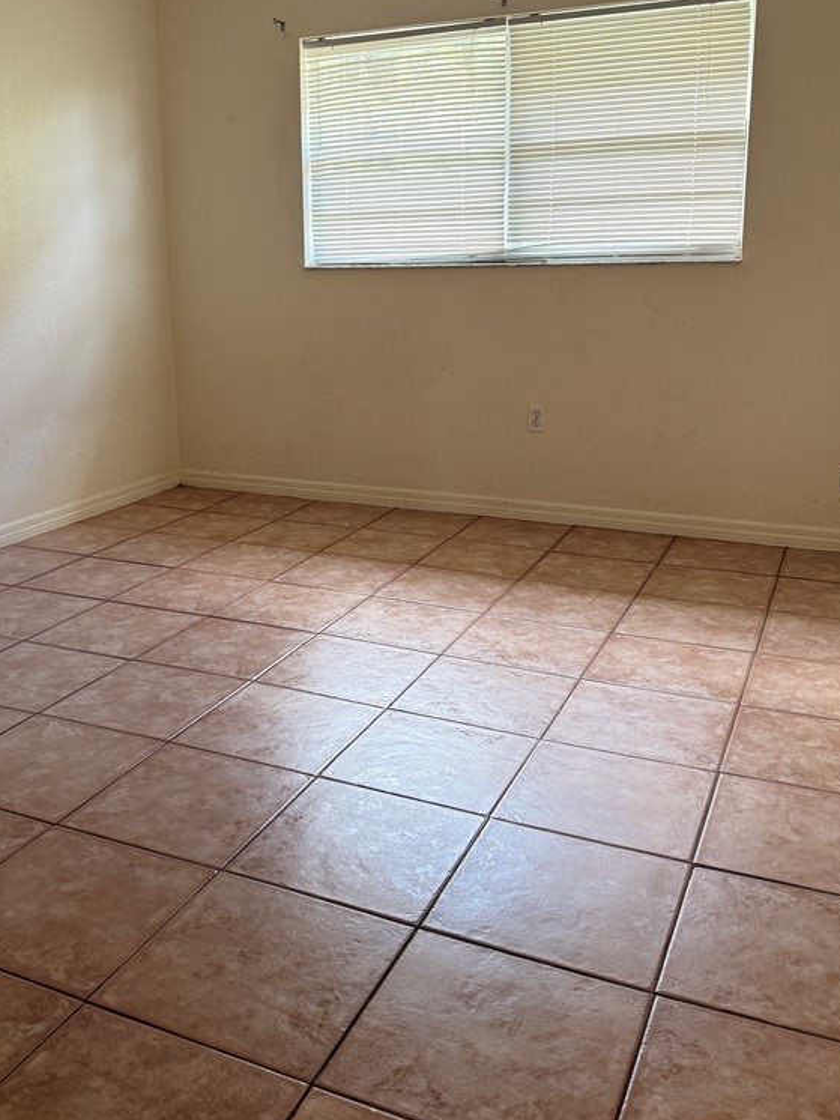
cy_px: 486
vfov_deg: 55.2
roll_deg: +1.3
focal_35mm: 33
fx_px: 1067
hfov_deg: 42.7
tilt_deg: -11.9
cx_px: 334
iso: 160
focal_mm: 6.76
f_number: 1.78
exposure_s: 1/60
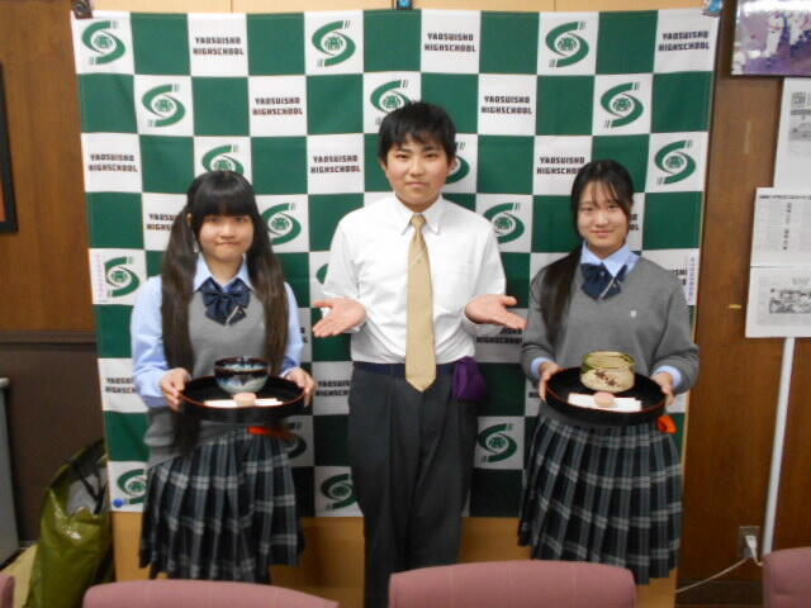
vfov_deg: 46.8
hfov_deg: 60.0
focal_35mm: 30
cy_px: 304
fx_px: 703
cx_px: 406
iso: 320
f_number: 3.4
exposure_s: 1/30
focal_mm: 5.1
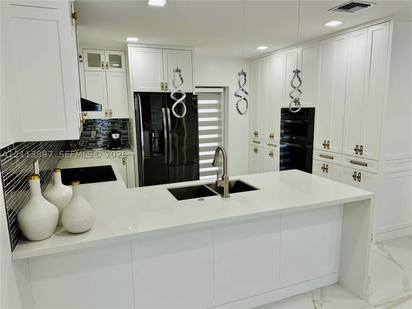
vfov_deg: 56.8
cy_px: 154
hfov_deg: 71.6
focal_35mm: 24
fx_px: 286
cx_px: 206
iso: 64
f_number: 1.78
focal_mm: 6.76
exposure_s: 1/199
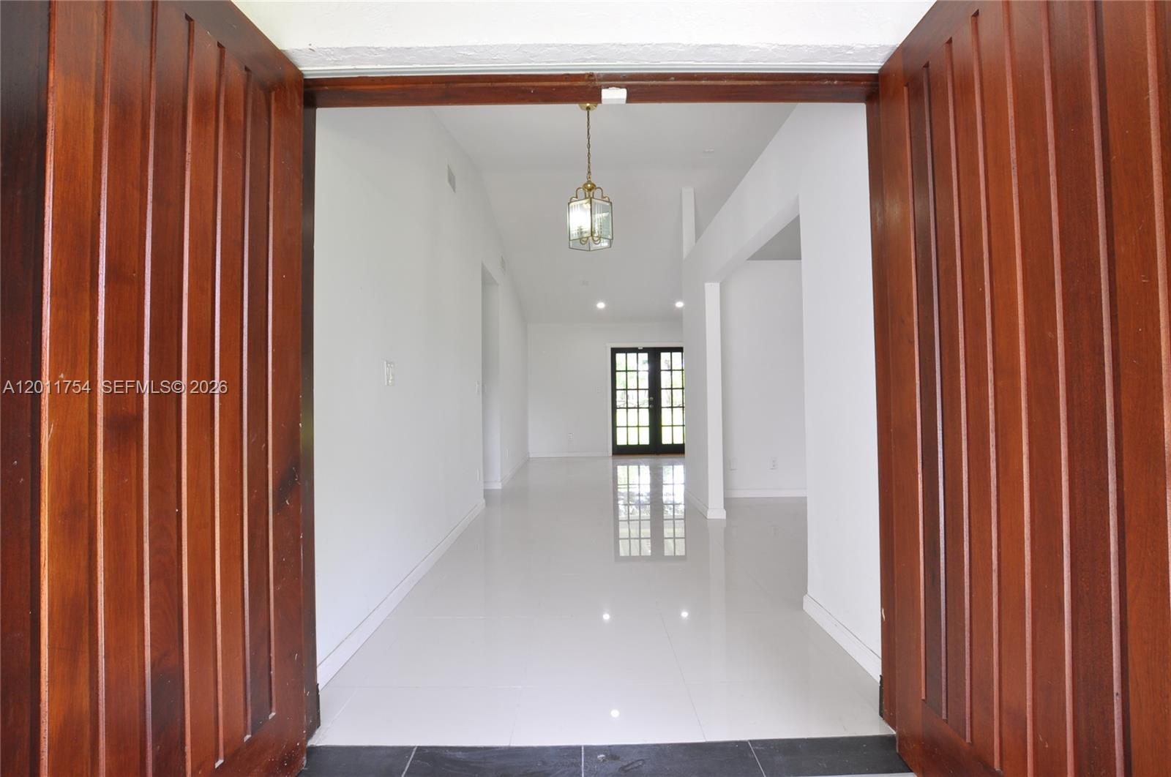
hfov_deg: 100.5
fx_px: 487
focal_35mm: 15
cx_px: 586
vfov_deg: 77.2
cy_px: 388
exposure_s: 1/15
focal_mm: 10
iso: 400
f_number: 8
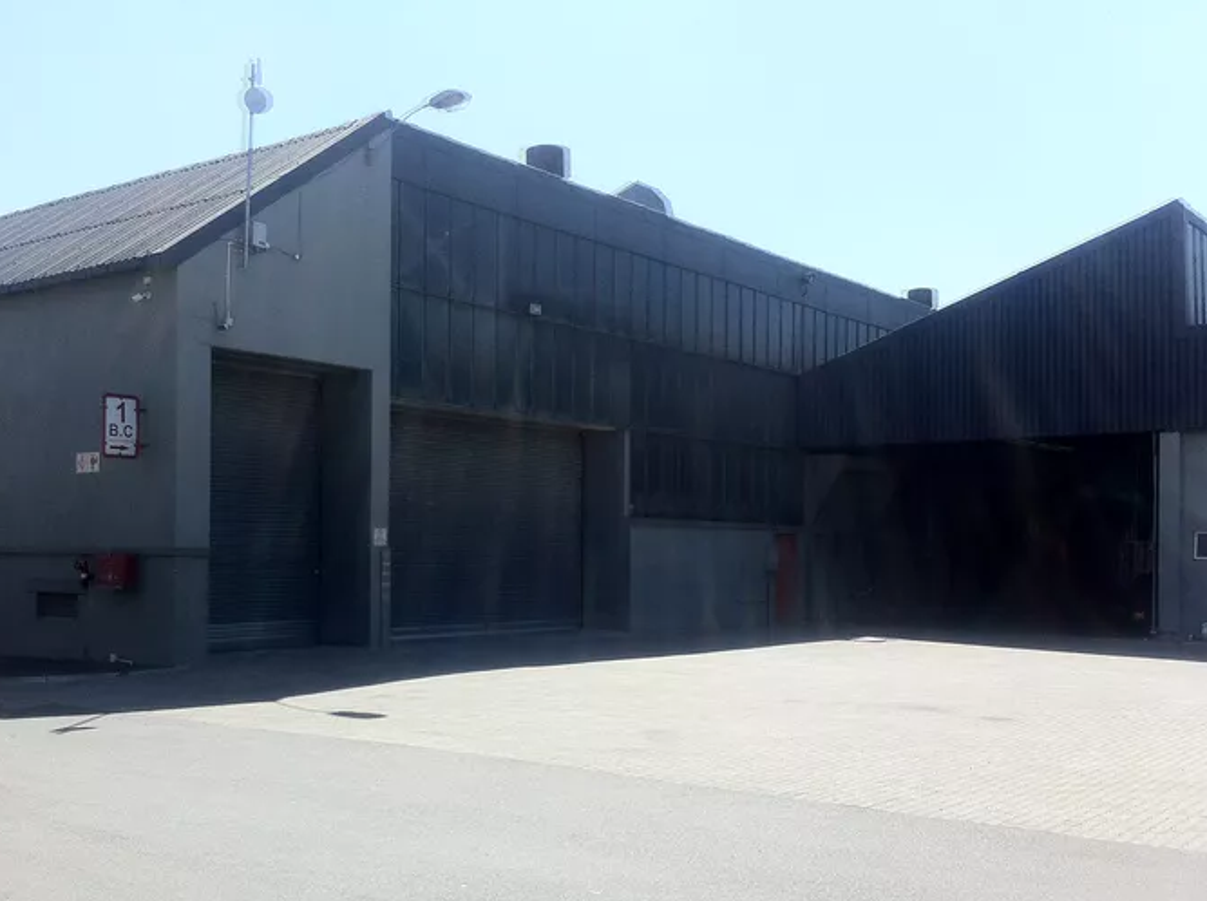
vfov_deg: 34.2
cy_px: 537
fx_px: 1462
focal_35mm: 42
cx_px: 563
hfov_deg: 44.8
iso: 80
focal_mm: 3.85
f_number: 2.8
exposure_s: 1/862
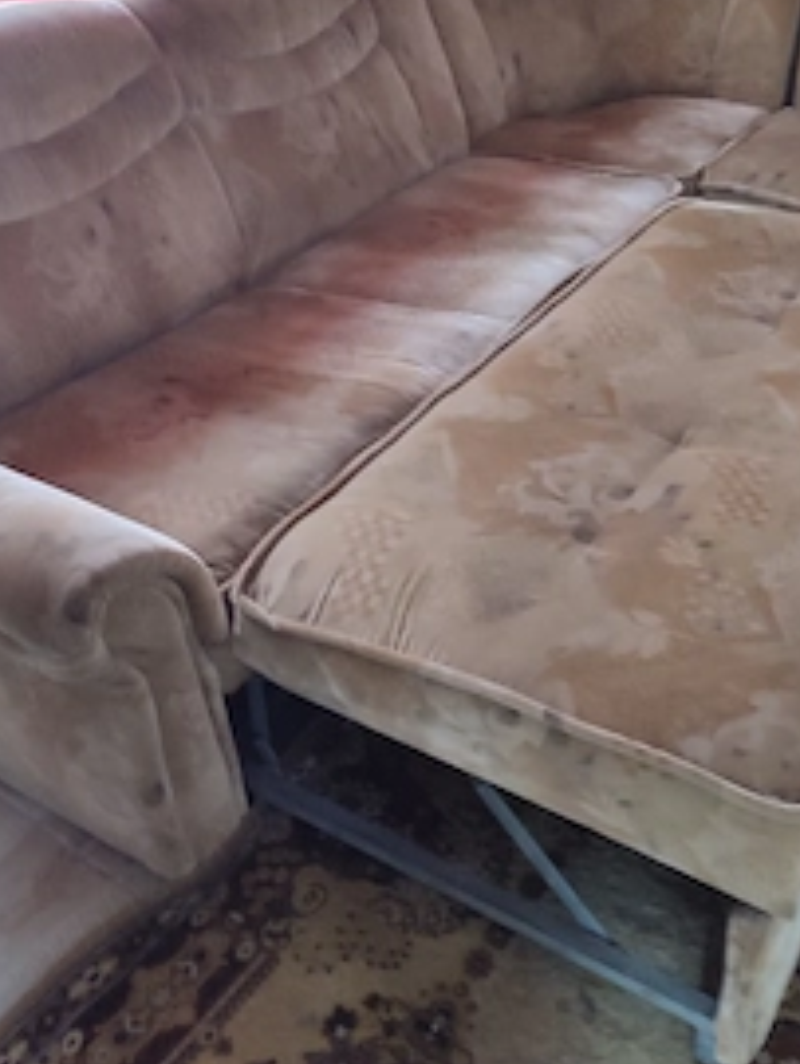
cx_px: 520
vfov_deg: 49.0
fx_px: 1138
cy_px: 331
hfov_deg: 38.4
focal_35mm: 37
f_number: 1.9
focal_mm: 6.04
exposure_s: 1/20
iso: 310
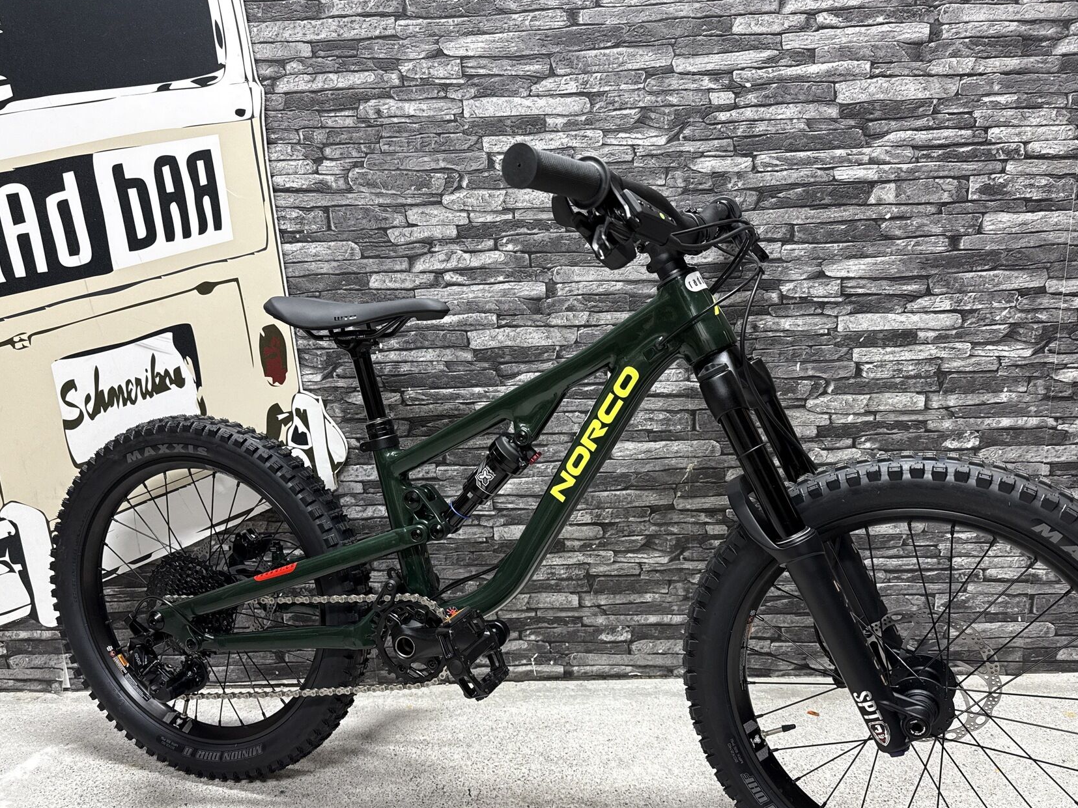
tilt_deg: -16.8
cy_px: 450
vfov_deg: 48.1
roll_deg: +2.9
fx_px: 903
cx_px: 567
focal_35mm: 29
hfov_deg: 61.6
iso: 160
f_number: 1.78
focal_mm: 6.76
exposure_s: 1/100
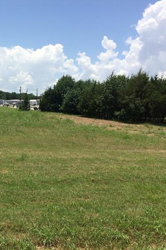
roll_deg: -1.1
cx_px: 16
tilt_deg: -3.7
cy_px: 124
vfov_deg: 47.4
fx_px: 284
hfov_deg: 31.1
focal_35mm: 41
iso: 32
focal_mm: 4.15
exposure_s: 1/2933
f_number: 2.2
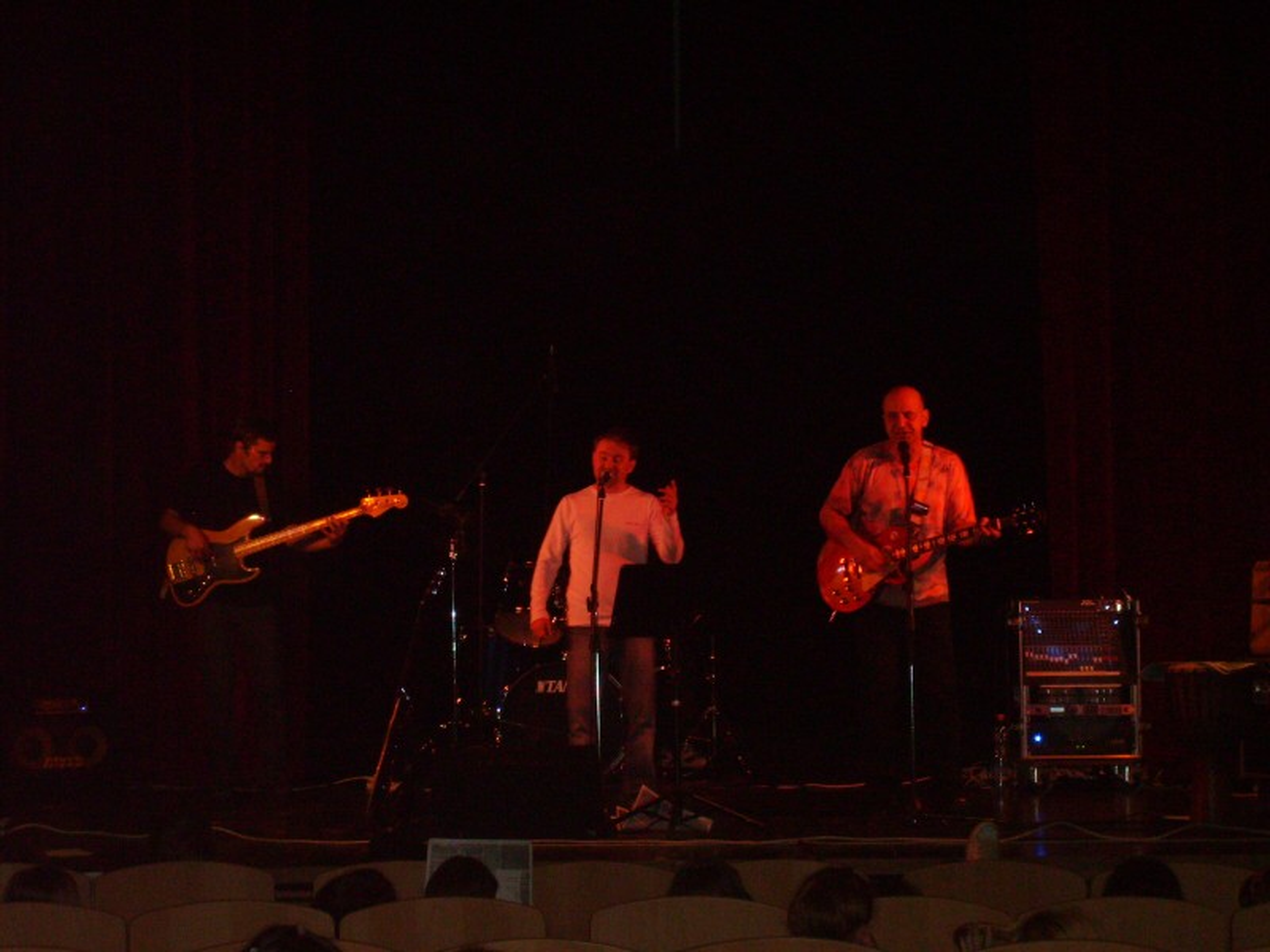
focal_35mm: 81
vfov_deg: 18.2
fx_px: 2972
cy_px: 476
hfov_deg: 24.1
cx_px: 635
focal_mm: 13.7
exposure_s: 1/60
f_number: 4.2
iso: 253
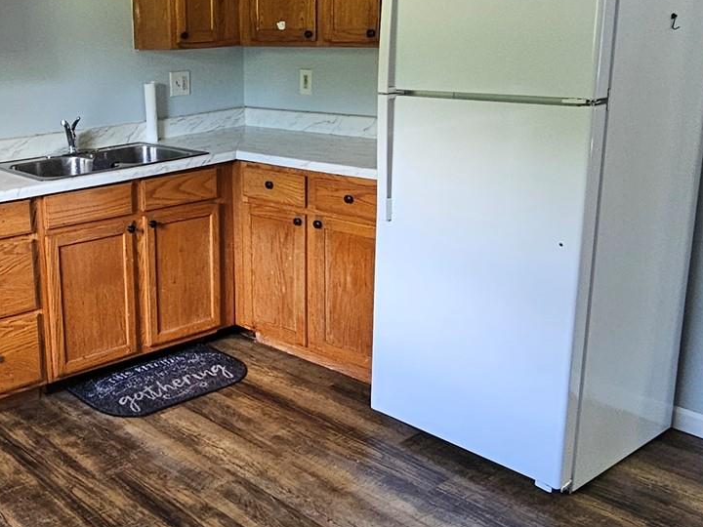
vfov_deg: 38.5
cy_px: 205
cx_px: 170
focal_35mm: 37
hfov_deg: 48.1
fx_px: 751
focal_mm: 2.2
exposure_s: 1/60
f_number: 2.2
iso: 320
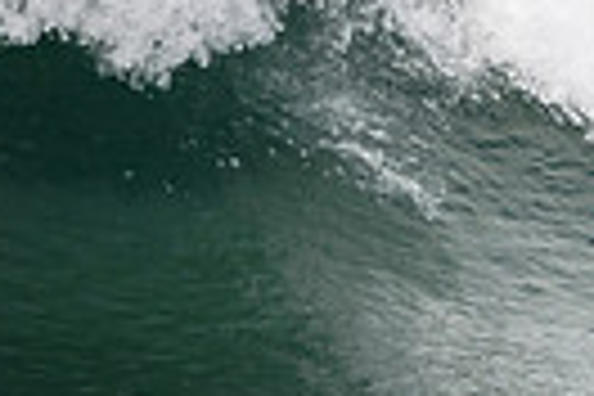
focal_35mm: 2045
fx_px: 33740
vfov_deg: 0.7
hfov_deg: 1.0
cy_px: 34
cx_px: 1278
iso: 450
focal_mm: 310
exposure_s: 1/2000
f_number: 5.6
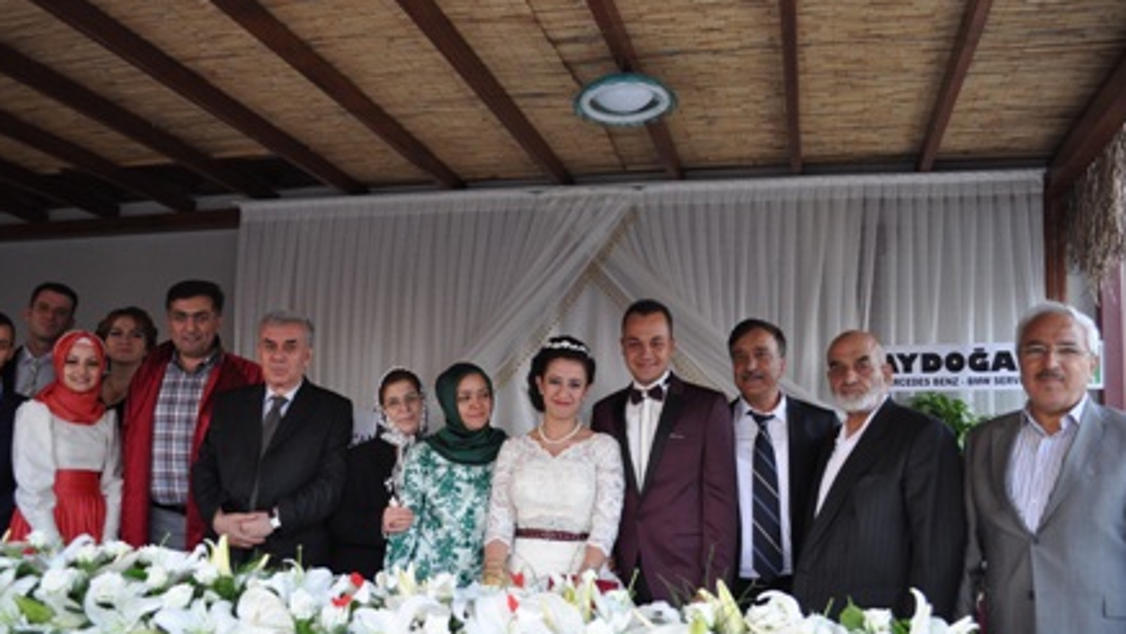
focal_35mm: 29
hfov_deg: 66.1
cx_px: 564
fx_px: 866
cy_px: 351
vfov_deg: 40.2
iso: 400
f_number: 4
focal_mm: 18
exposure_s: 1/60
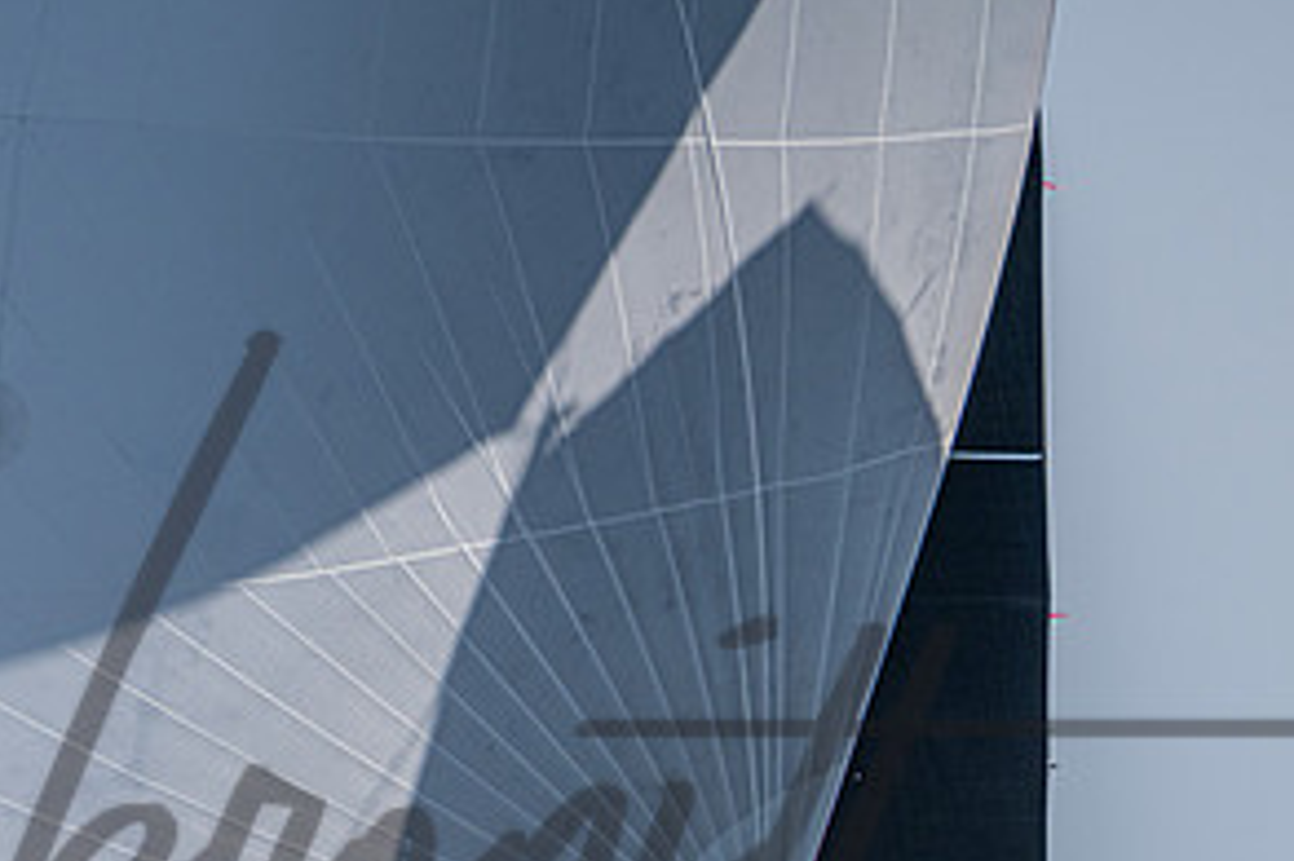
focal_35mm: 1083
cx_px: 791
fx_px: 38904
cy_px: 1145
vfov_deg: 1.3
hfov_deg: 1.9
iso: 400
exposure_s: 1/2000
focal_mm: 400
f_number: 8
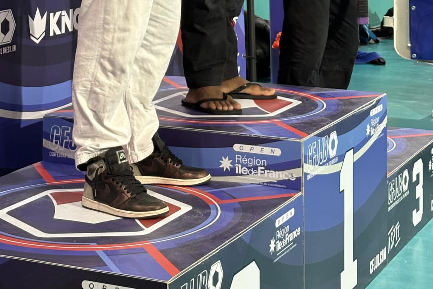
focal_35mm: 99
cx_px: 171
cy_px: -80
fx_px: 1191
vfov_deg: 13.4
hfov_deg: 20.6
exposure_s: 1/33
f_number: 1.6
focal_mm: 5.96
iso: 100
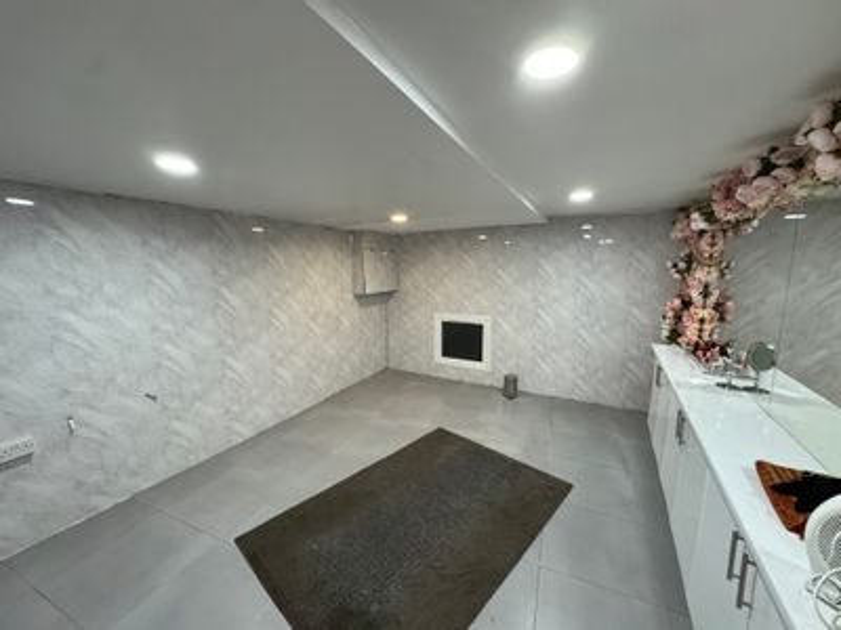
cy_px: 315
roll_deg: +1.1
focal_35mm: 14
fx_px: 340
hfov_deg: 102.1
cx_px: 420
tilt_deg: -7.4
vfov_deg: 85.7
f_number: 2.2
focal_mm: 2.22
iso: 320
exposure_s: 1/100
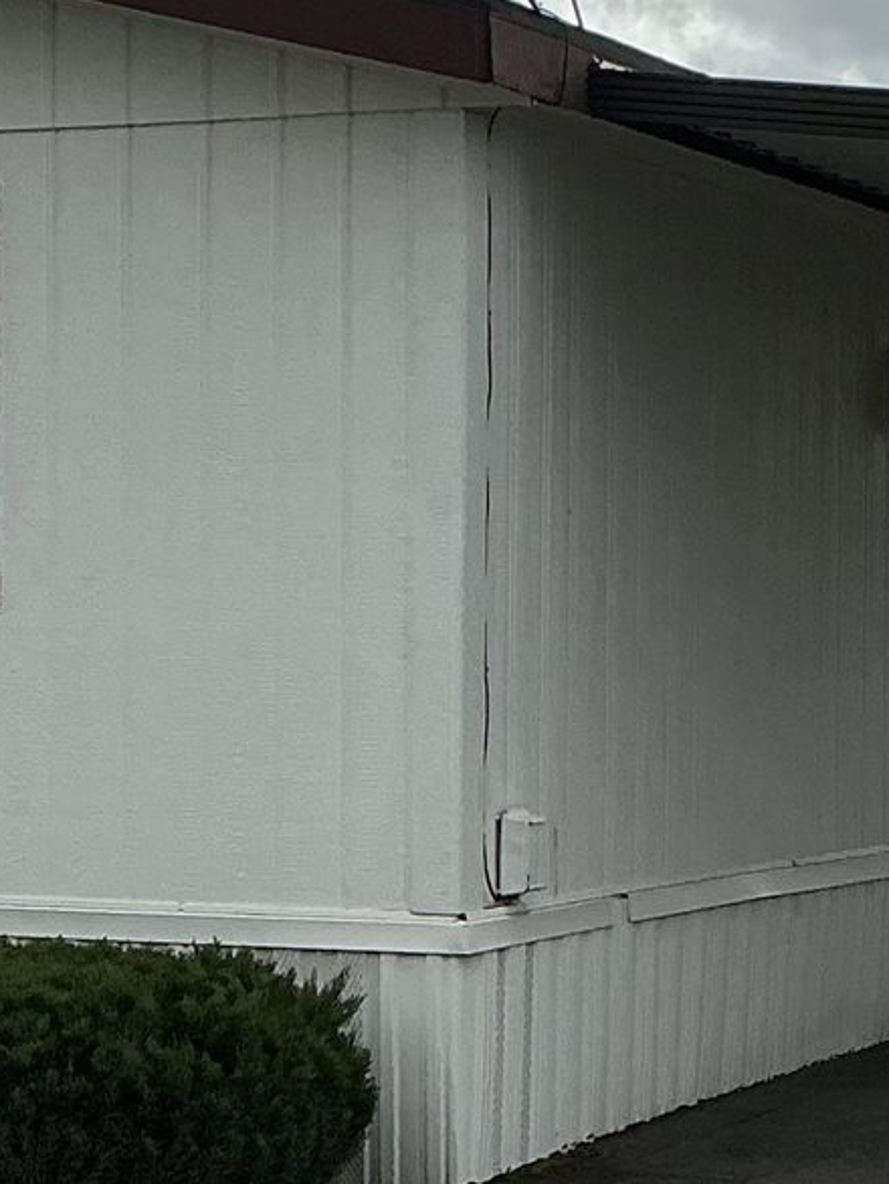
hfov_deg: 13.0
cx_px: 572
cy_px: 770
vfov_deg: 17.2
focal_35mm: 114
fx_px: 3901
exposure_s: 1/4785
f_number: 1.8
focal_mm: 3
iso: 25
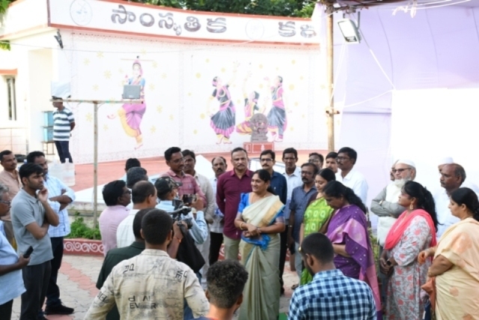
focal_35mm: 52
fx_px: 692
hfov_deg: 38.2
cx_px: 240
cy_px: 160
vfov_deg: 26.0
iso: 200
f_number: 6.3
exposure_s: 1/100
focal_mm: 35
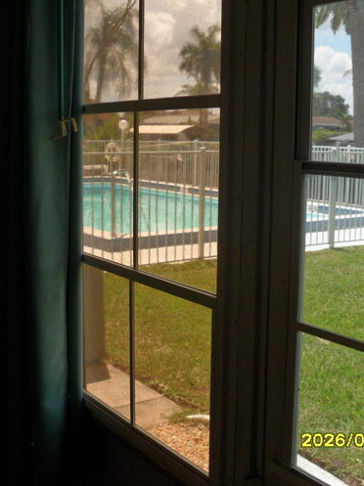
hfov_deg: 30.8
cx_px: 197
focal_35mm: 47
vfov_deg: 40.5
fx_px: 660
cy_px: 243
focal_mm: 6.3
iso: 80
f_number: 3
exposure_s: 1/180
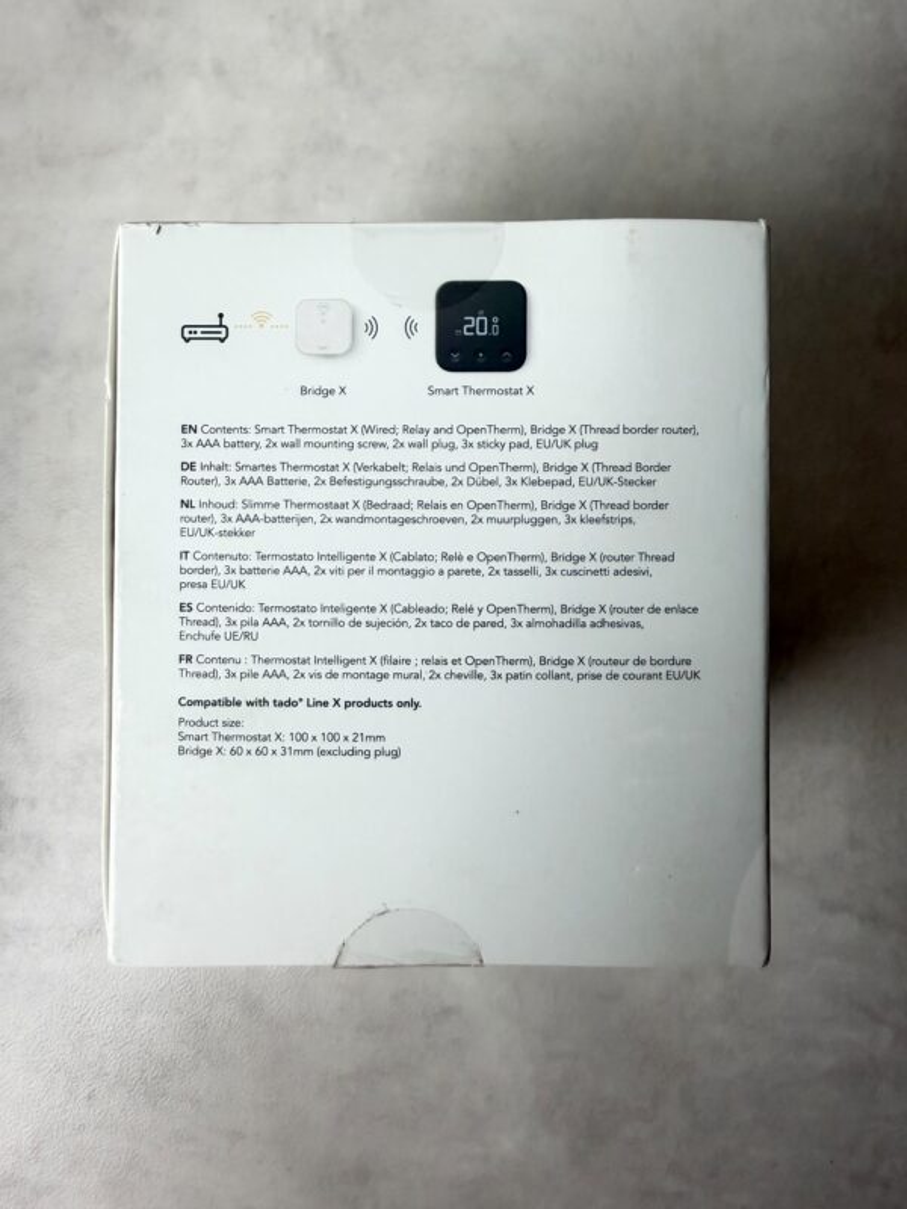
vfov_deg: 71.6
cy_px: 604
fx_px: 838
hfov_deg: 56.8
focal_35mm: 24
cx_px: 454
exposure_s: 1/100
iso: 200
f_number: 2.2
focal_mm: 2.22
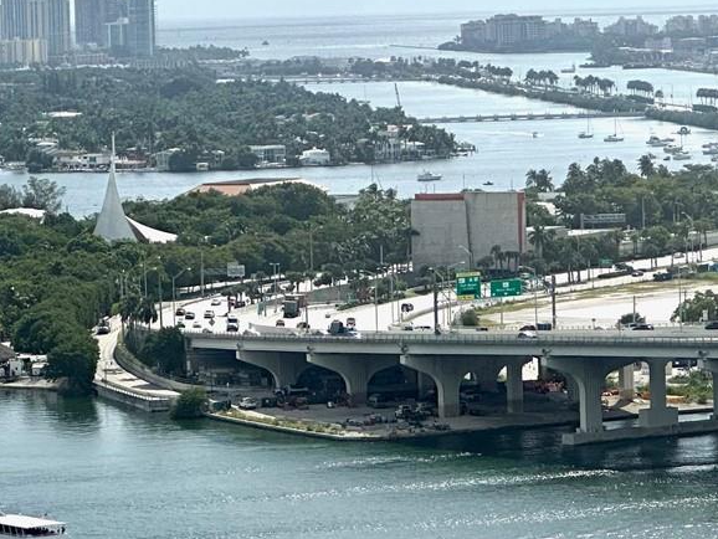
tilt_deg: -1.3
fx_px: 4420
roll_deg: +1.8
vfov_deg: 7.0
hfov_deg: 9.3
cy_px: 55
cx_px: 355
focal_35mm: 213
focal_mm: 9
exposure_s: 1/3040
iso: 32
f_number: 2.8
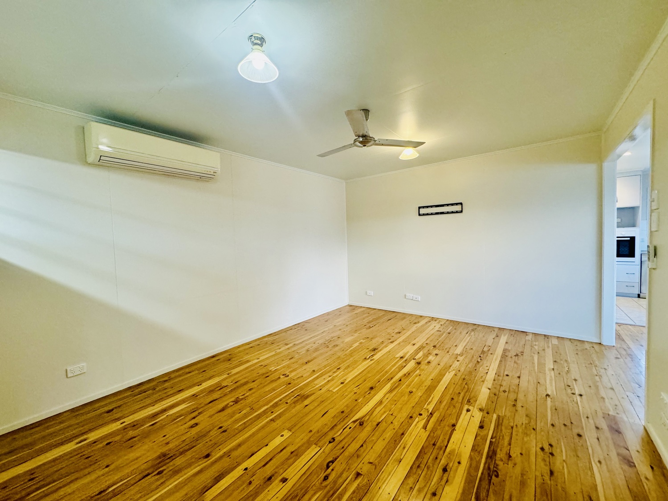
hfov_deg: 102.1
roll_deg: +3.2
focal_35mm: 14
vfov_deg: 85.7
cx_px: 334
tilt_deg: -1.9
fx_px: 270
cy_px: 250
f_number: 2.2
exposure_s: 1/100
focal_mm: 2.22
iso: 320
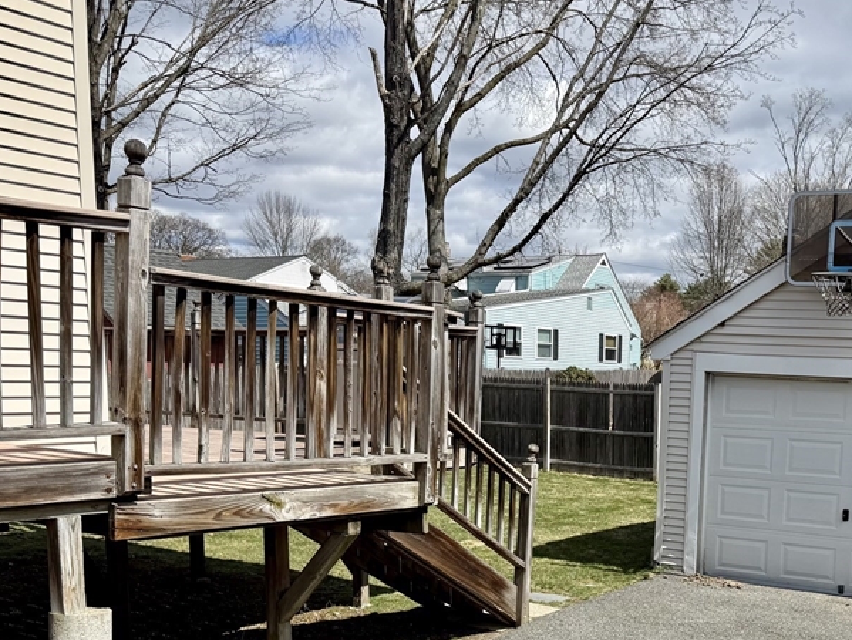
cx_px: 623
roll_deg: -1.4
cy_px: 538
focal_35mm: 41
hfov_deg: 44.5
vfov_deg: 33.8
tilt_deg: -9.3
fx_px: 1010
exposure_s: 1/6173
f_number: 1.78
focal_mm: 6.76
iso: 80
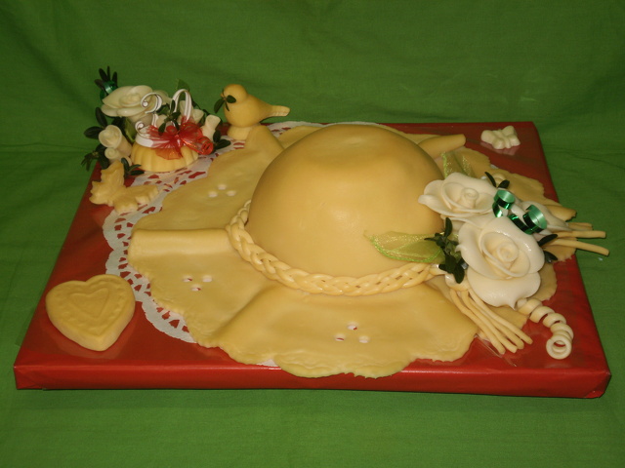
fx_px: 1119
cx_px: 312
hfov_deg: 31.2
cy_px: 234
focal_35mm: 62
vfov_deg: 23.7
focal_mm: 10.3
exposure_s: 1/40
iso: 100
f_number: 4.2
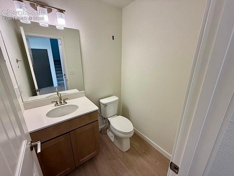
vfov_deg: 85.7
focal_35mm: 14
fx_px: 95
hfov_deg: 102.0
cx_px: 117
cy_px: 88
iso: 100
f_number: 2.2
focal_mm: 2.22
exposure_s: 1/120
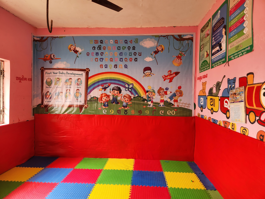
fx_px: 176
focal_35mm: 23
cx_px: 132
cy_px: 100
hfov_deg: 73.9
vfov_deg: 58.9
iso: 100
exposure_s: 1/100
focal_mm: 5.4
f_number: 1.8
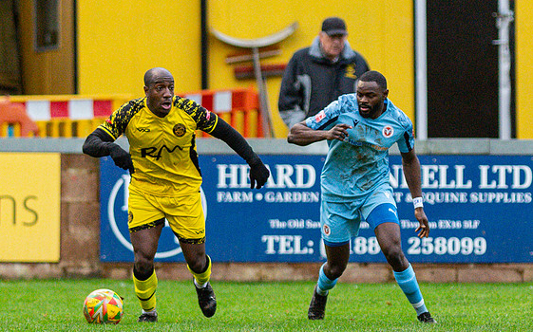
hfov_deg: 2.0
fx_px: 15099
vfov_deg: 1.3
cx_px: 338
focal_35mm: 1040
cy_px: 192
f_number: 2.8
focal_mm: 300
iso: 2000
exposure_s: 1/1600
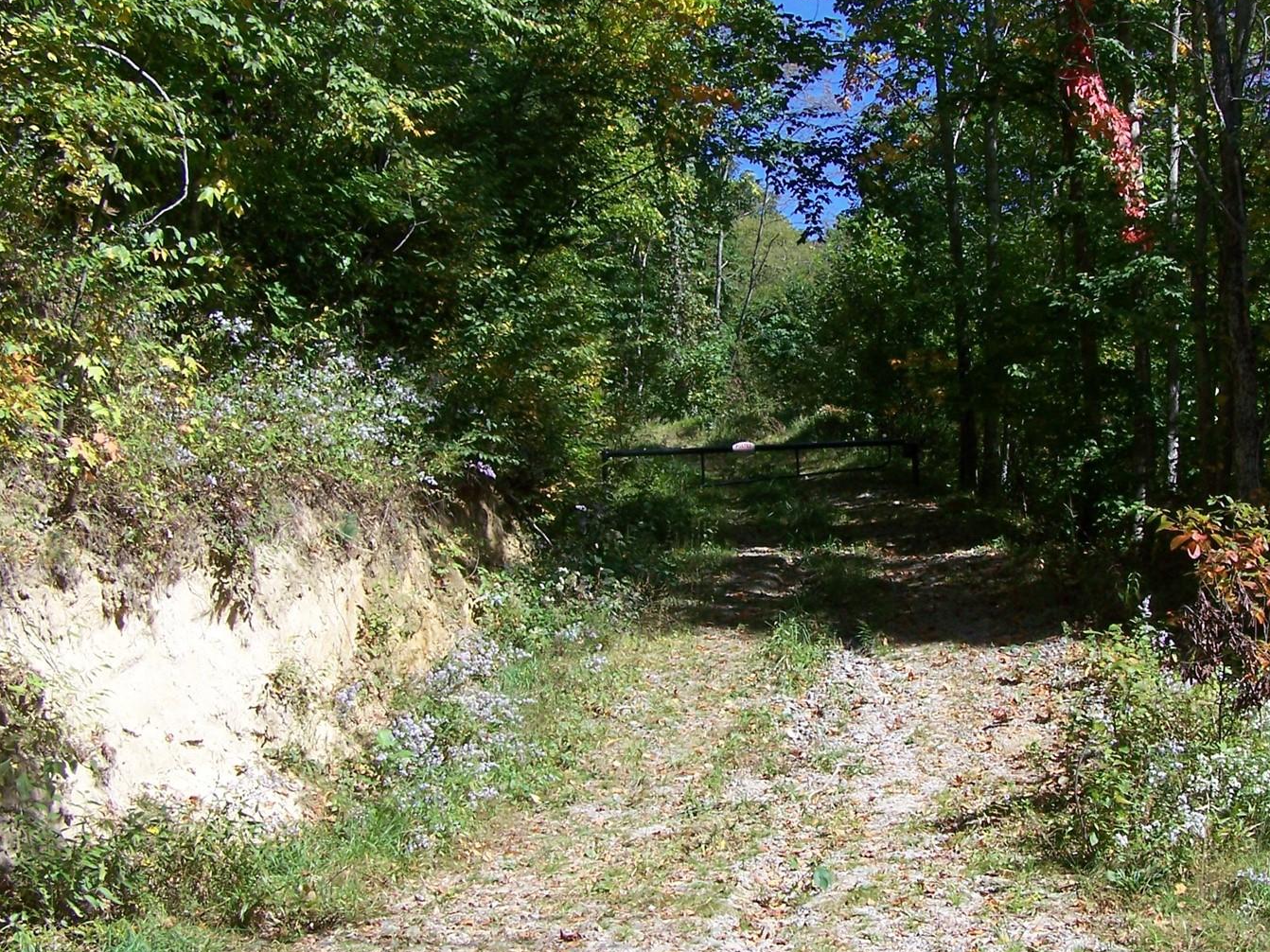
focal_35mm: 58
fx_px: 2128
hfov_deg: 33.0
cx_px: 847
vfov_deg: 25.2
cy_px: 548
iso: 64
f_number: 4
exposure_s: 1/320
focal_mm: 6.3
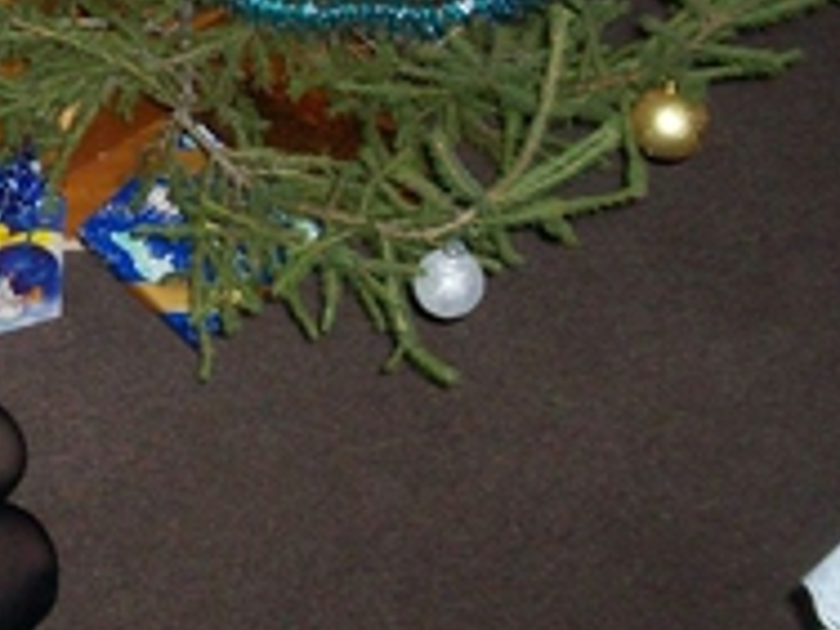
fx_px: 2330
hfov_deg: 19.8
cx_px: -4
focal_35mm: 96
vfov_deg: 15.3
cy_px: 105
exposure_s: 1/64
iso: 140
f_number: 4.5
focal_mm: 5.9
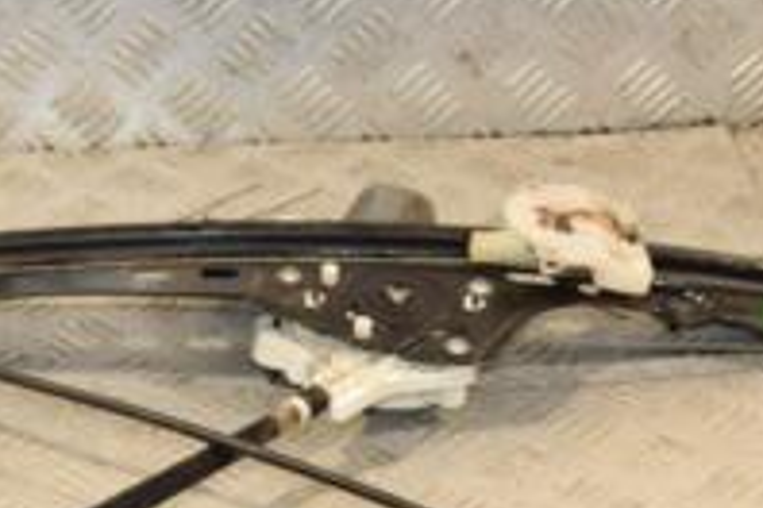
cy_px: 496
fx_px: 2406
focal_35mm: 114
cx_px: 224
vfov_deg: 12.0
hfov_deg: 17.9
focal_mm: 25
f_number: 6.3
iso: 800
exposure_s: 1/200
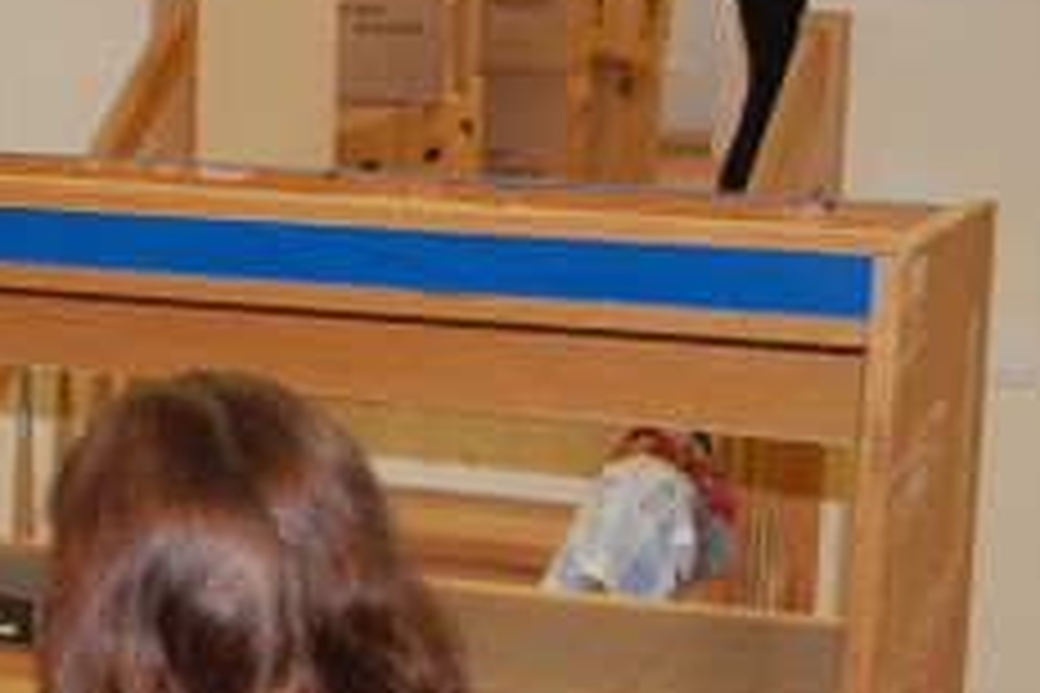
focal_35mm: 108
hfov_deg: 17.9
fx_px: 3120
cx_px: -225
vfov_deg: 12.6
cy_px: 531
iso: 400
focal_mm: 26
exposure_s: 1/60
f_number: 4.2
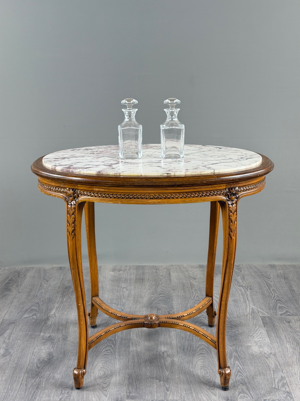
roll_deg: +0.1
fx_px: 555
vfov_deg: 39.7
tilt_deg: -16.0
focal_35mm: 48
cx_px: 150
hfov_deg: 30.3
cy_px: 200
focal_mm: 6.76
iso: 100
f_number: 1.78
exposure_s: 1/50
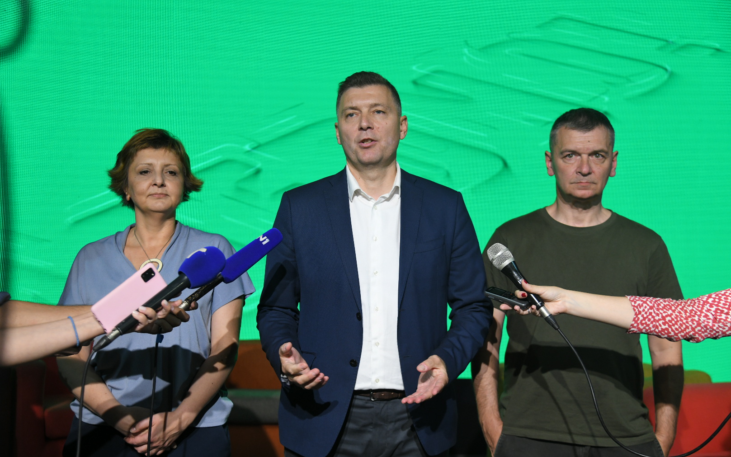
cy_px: 218
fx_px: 976
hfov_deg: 41.0
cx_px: 366
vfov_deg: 26.3
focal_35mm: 49
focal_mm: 48
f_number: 4
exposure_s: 1/250
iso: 1600
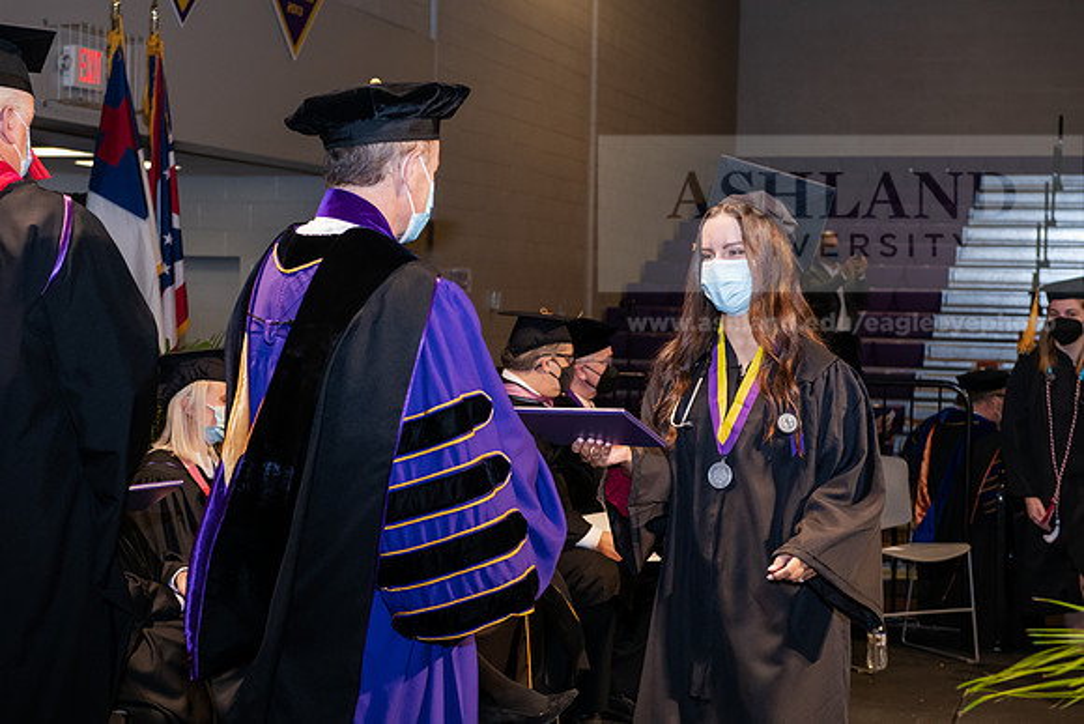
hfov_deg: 30.5
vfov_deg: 20.6
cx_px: 542
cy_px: 362
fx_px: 1988
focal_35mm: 66
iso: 1600
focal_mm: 66
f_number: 6.3
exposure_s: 1/200
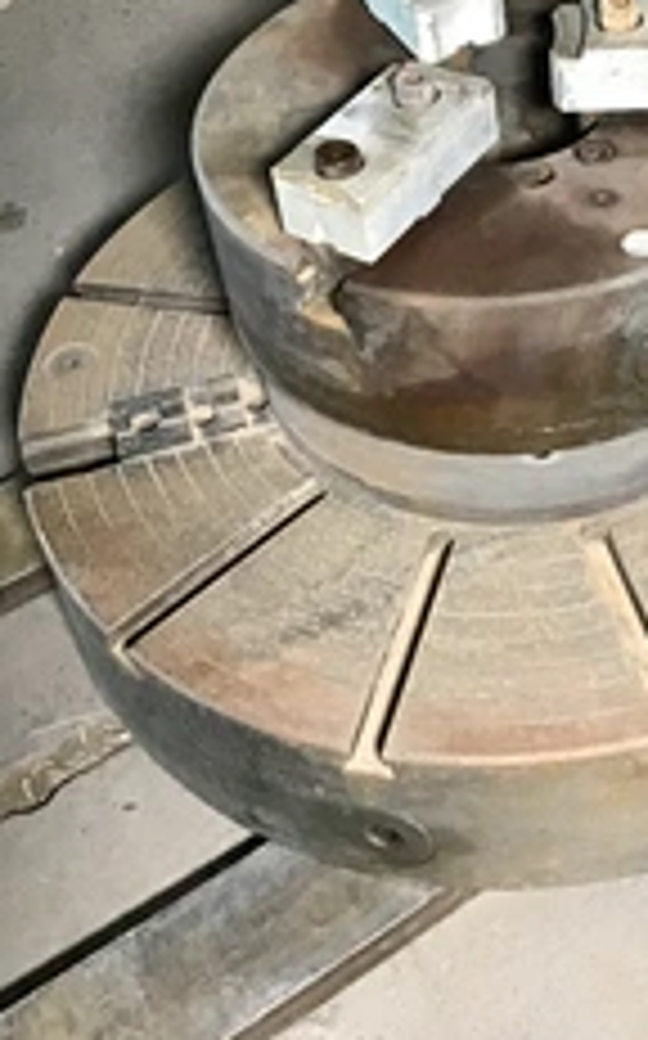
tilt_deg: -43.4
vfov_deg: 35.3
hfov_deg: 22.3
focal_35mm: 57
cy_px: 338
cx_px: 554
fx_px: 1614
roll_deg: +7.0
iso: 200
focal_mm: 3.3
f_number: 2.4
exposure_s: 1/30
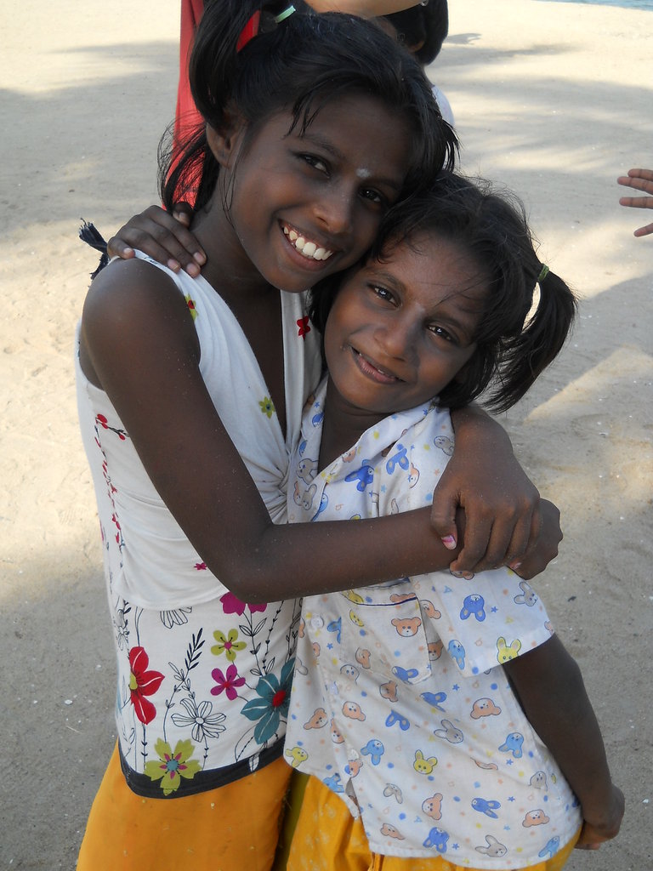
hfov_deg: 35.1
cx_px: 326
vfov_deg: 45.8
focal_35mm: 41
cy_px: 436
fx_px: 1031
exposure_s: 1/400
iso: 80
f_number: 3.1
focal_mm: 6.72
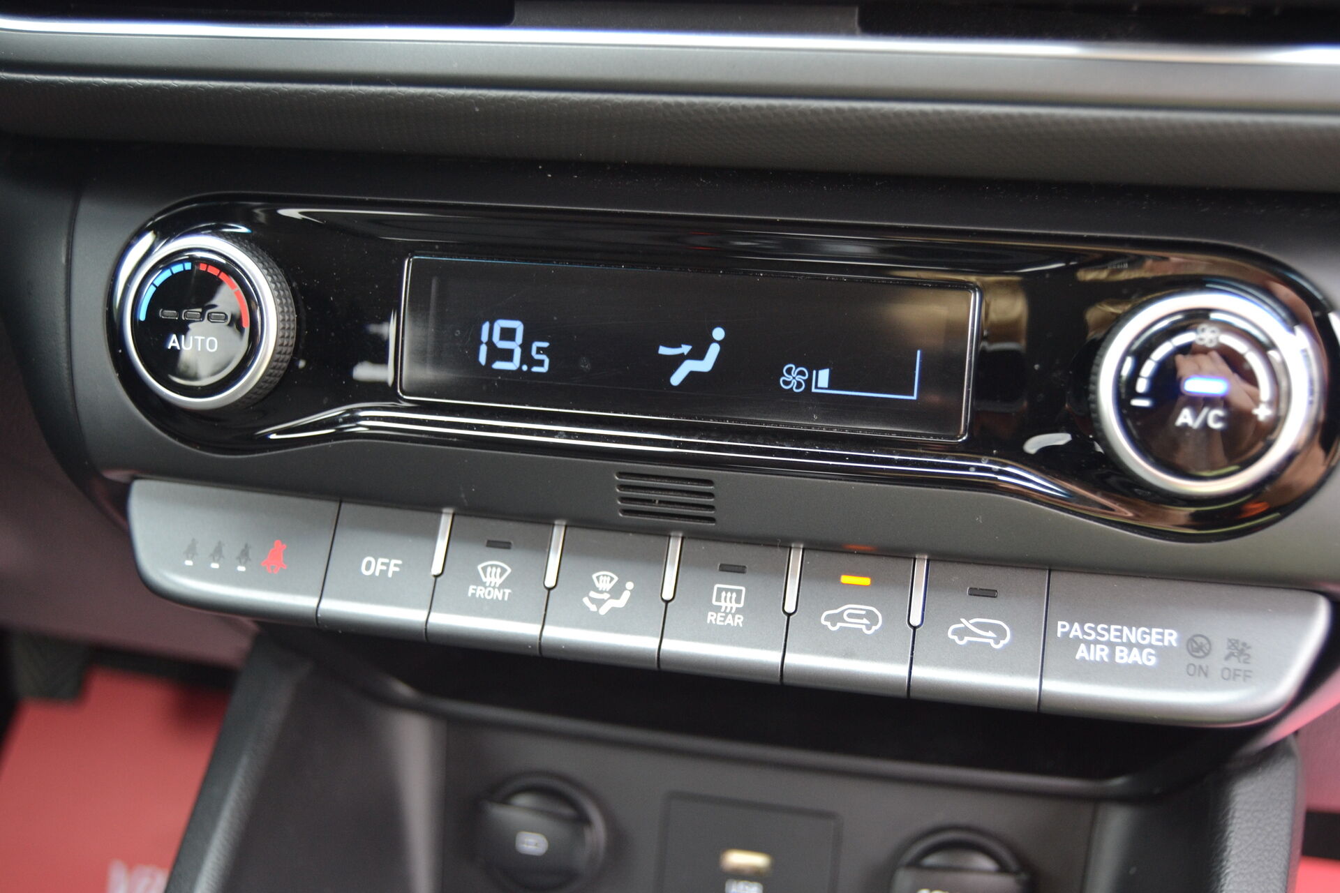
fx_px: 1452
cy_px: 446
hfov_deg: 49.6
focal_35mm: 39
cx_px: 670
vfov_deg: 34.2
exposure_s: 1/60
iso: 640
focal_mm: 26
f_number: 4
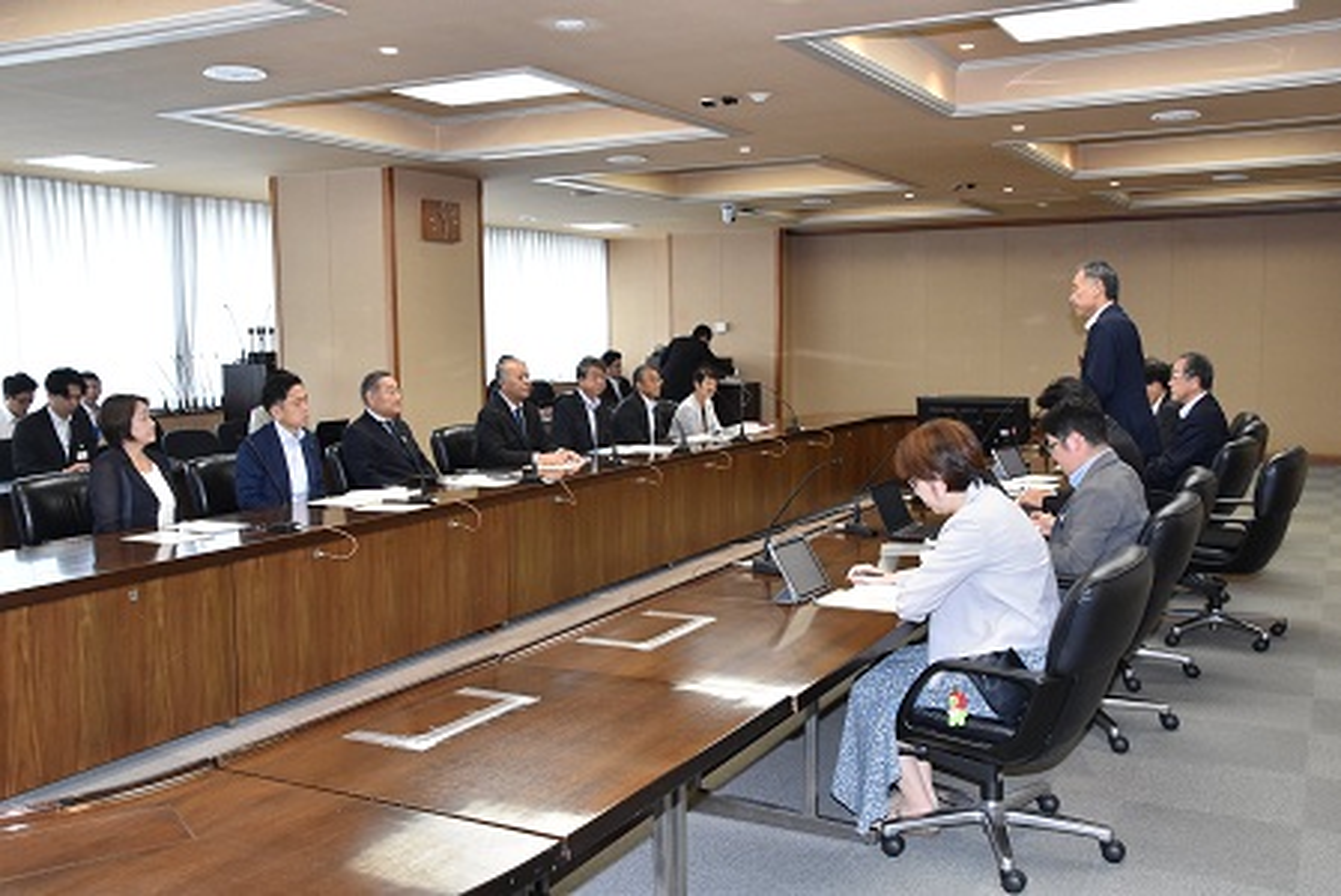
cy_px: 448
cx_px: 670
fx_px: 1230
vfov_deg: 40.0
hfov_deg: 57.2
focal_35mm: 33
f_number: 8
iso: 1600
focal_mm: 22
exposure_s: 1/100
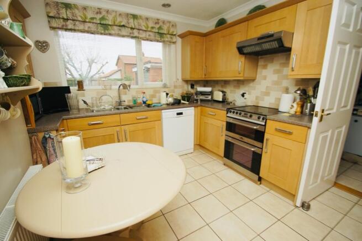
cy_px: 120
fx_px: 151
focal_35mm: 15
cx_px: 181
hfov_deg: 100.4
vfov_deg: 77.4
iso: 640
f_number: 3.5
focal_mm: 10
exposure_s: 1/125
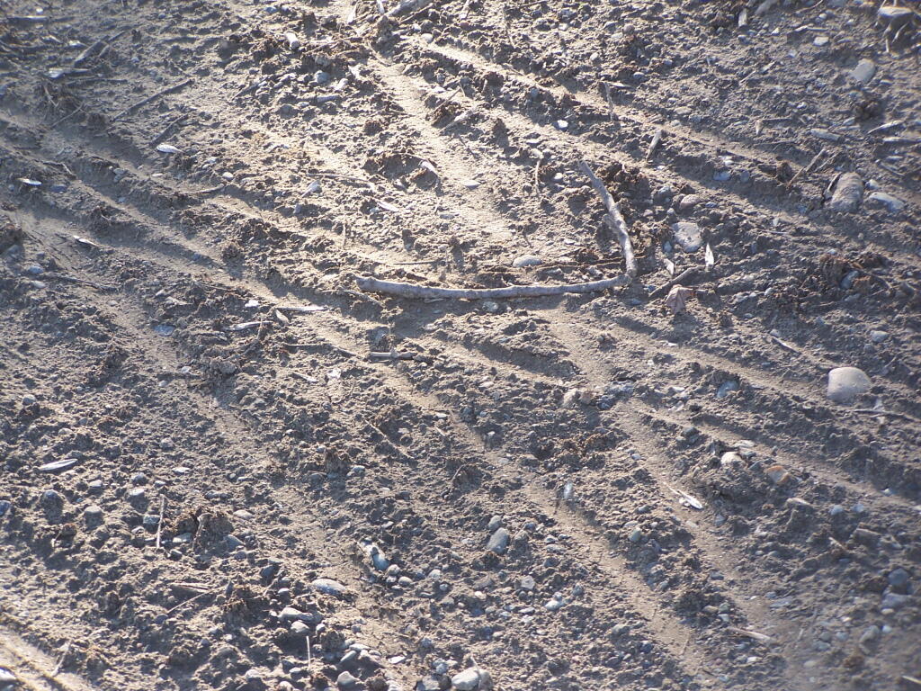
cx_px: 460
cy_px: 346
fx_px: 4496
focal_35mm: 169
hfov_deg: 11.7
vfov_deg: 8.8
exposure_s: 1/125
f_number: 3.2
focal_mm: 28
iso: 80
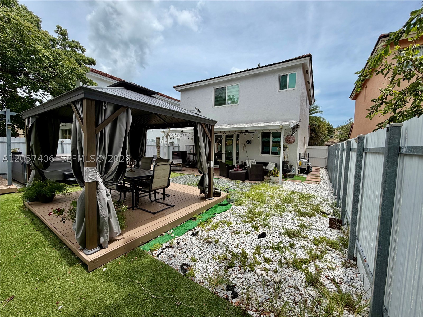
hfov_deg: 102.1
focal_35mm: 14
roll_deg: +0.3
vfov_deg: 85.7
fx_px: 171
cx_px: 212
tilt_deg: -2.8
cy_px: 158
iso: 20
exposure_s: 1/942
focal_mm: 2.22
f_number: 2.2
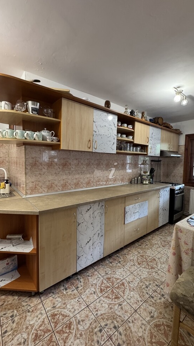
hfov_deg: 66.8
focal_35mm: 16
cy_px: 169
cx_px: 109
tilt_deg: -3.1
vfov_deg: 99.4
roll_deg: -1.7
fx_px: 146
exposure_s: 1/50
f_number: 2.2
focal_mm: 2.22
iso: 320
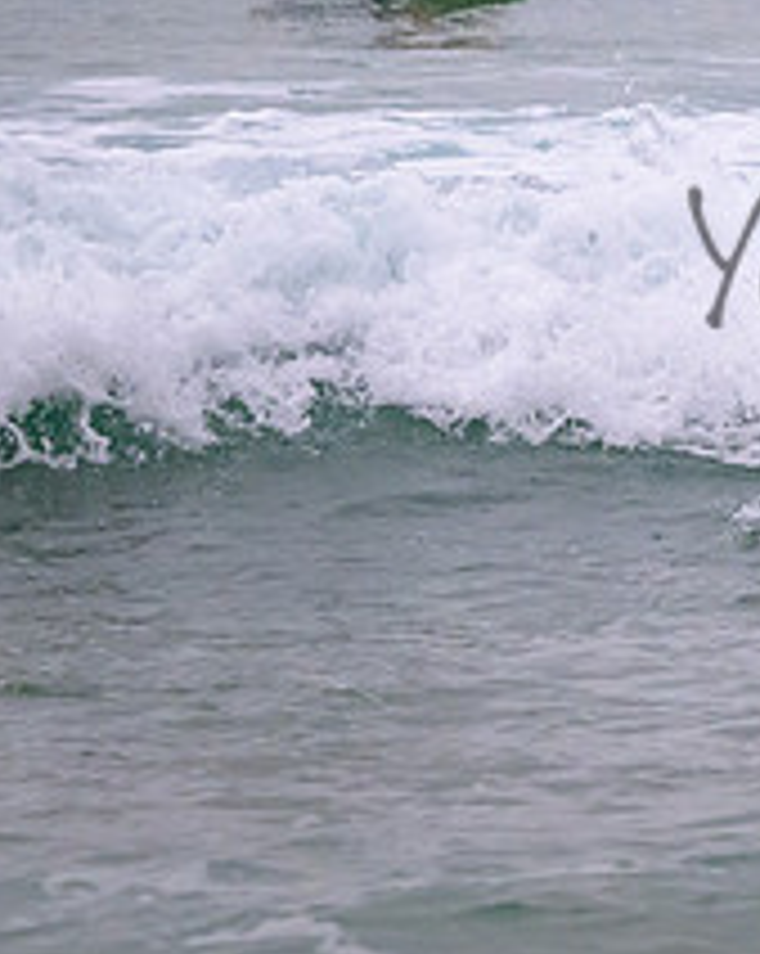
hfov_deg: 1.3
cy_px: 218
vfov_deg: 1.7
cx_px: 1151
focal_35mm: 1157
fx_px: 32601
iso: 6400
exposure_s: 1/1250
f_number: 11
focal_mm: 450
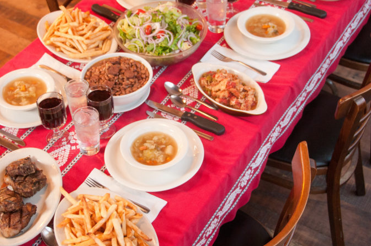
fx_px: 659
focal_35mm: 64
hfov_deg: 31.4
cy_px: 113
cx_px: 154
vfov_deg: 21.2
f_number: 4
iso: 400
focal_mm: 28
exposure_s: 1/100
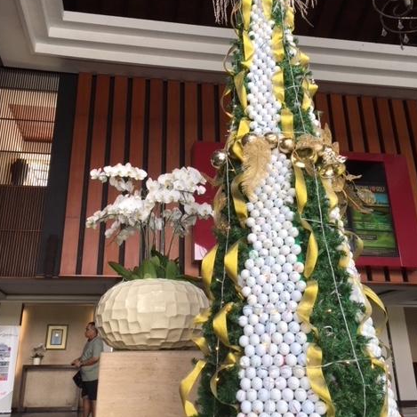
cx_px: 207
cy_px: 172
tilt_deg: +22.5
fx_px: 477
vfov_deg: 47.0
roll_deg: +0.3
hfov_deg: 47.2
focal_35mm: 35
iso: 40
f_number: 2.2
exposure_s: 1/100
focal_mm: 4.15
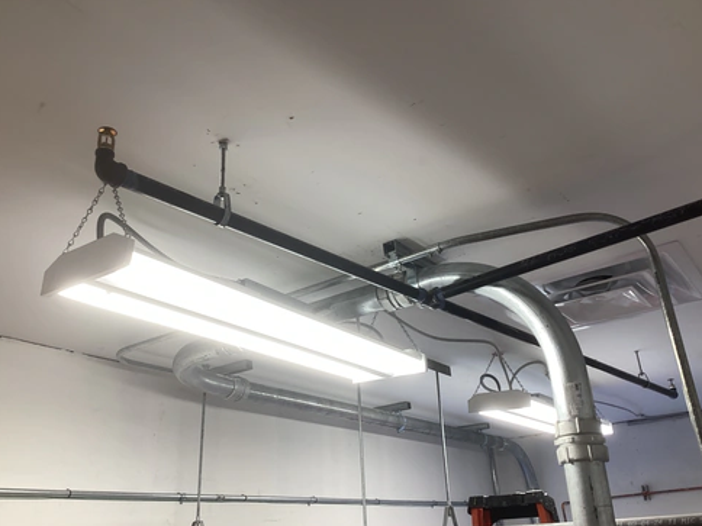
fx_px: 649
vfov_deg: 44.2
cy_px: 267
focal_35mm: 32
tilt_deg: +22.4
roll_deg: +3.8
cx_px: 347
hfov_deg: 56.8
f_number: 2.4
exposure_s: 1/120
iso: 40
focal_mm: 3.3
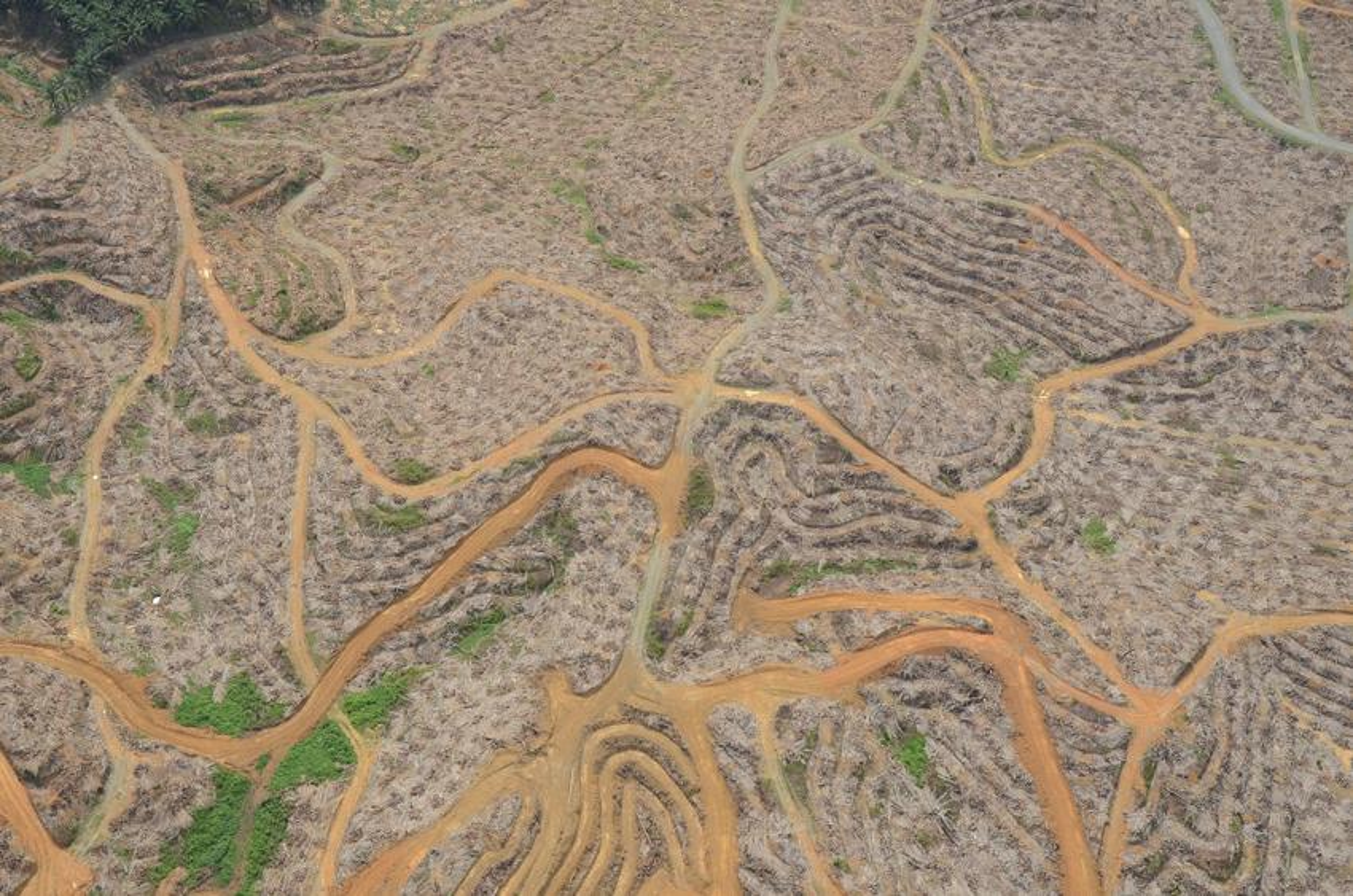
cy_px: 448
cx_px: 676
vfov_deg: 28.0
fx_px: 1800
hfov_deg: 41.2
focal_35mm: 48
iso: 250
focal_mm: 32
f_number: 8
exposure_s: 1/320
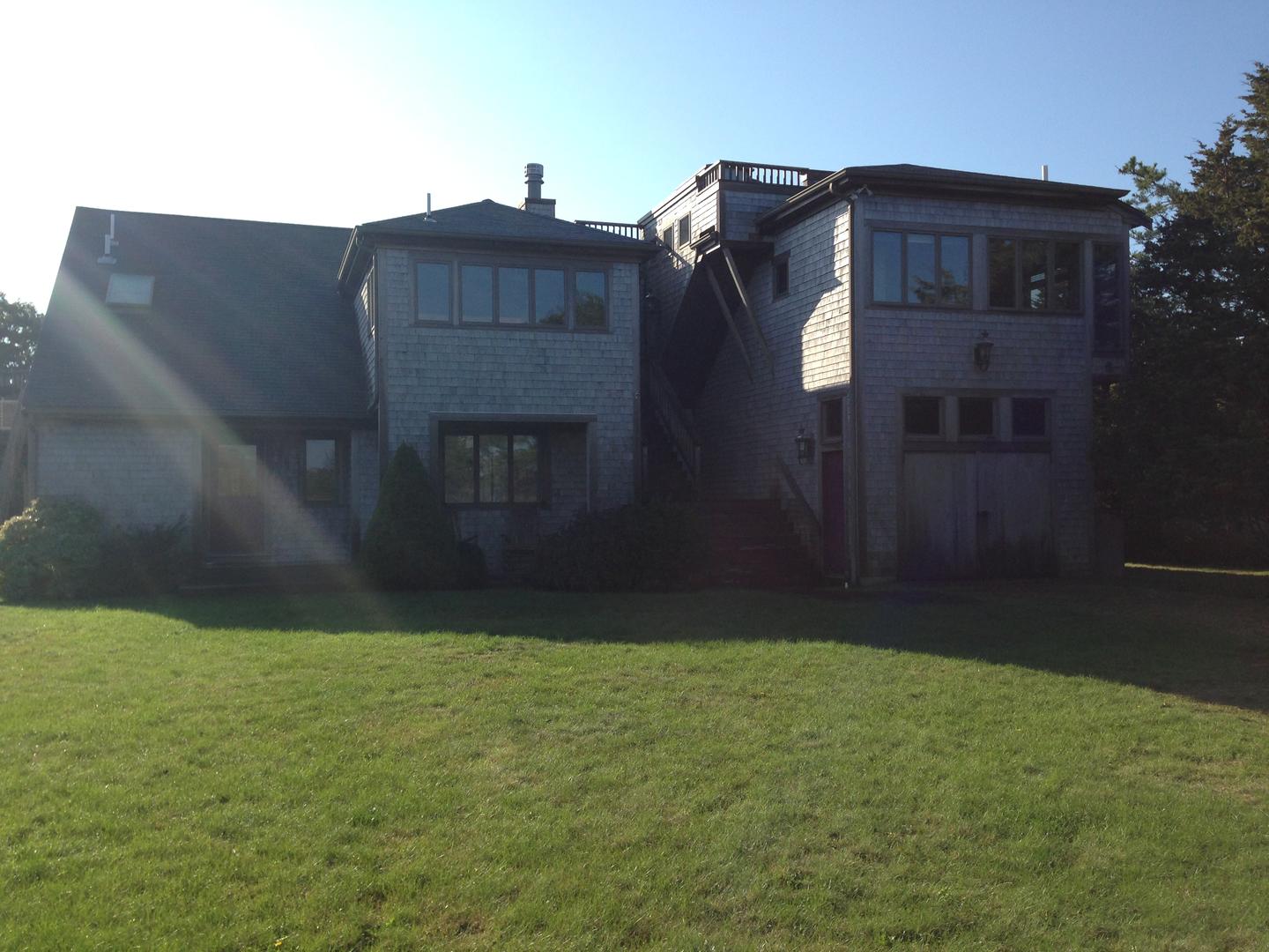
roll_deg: -1.4
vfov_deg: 42.9
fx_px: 1210
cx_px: 634
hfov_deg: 55.4
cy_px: 476
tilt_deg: +0.9
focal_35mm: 33
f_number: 2.4
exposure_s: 1/1232
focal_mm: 4.12
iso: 50
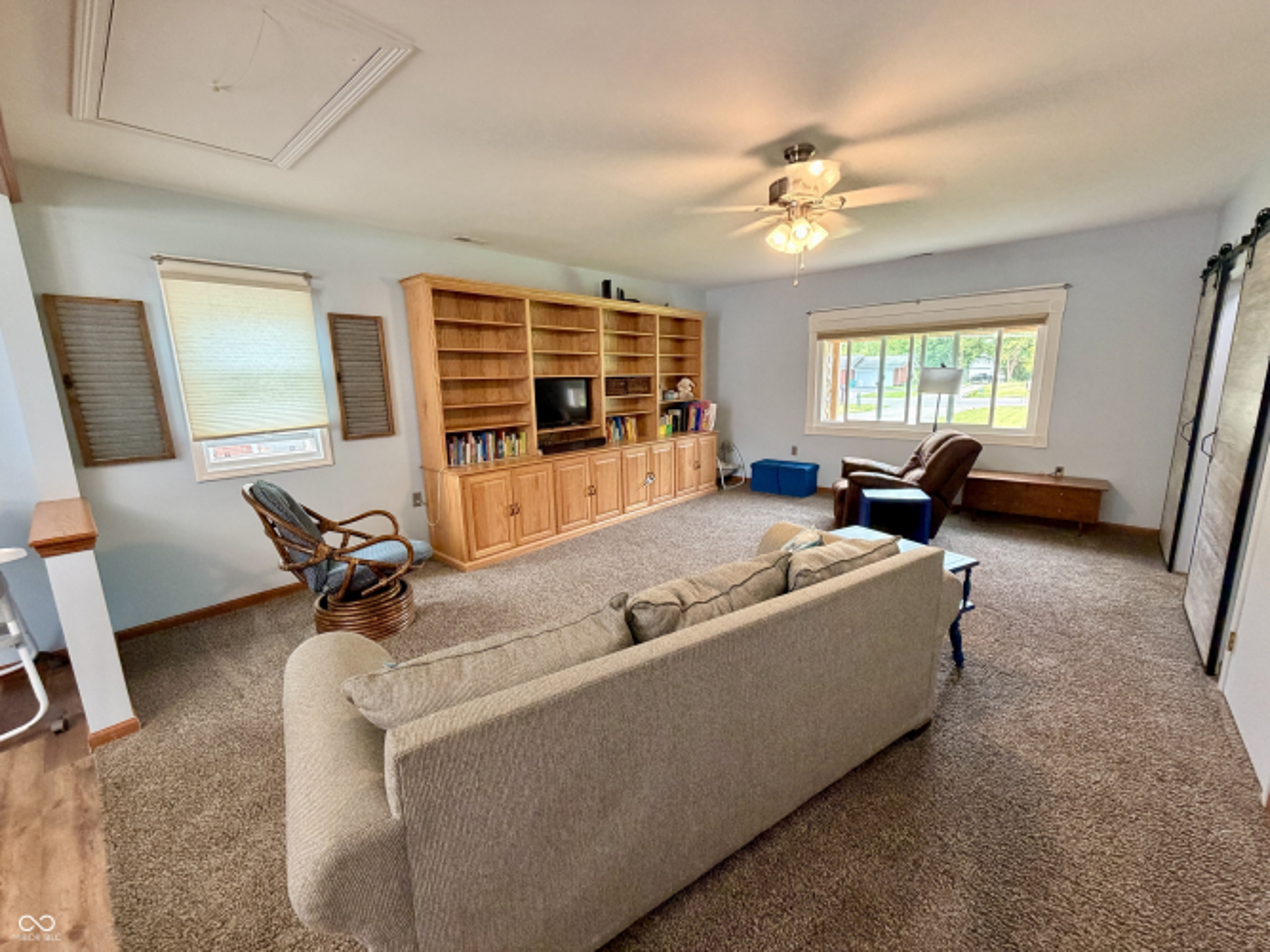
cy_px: 476
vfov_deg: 85.7
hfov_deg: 102.1
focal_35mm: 14
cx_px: 635
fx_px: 514
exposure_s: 1/60
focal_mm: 2.22
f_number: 2.2
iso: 320
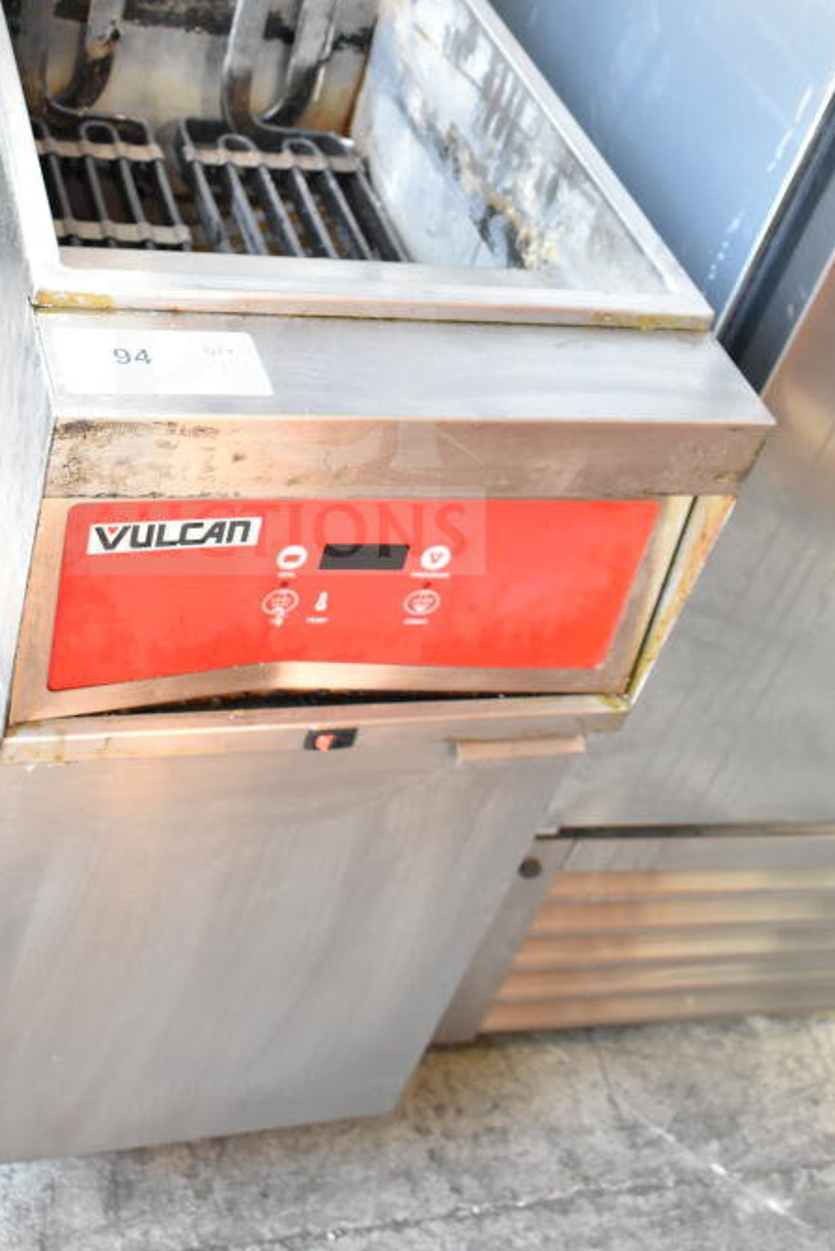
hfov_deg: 29.7
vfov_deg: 43.0
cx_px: 275
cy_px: 426
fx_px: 1565
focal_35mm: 45
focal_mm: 22
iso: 1600
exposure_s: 1/80
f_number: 4.5
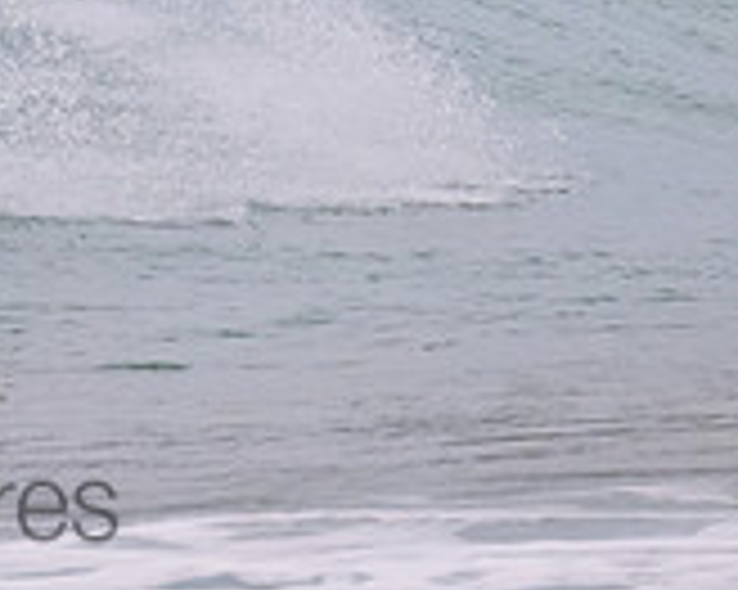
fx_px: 58109
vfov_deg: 0.6
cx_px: -230
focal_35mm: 2662
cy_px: -245
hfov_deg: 0.7
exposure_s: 1/1250
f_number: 11
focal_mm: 800
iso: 4500
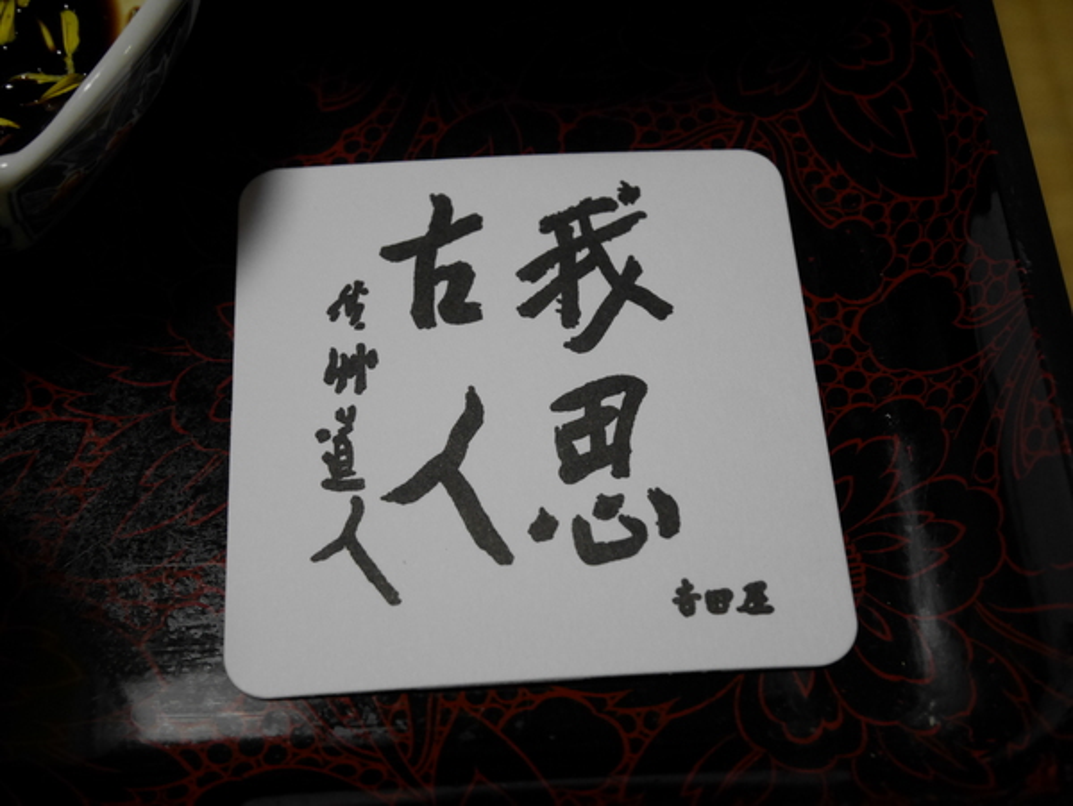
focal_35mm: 50
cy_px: 403
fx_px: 1551
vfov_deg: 29.1
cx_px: 536
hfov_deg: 38.2
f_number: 5.1
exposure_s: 1/60
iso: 1600
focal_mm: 25
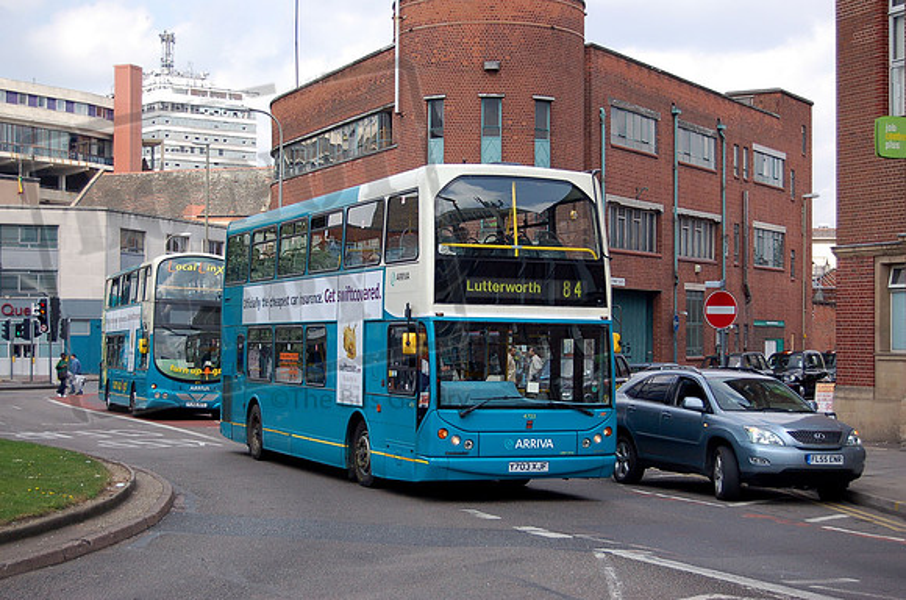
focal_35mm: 60
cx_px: 453
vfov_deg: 22.5
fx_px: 1507
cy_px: 300
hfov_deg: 33.5
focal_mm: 40
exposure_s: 1/1000
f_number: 5
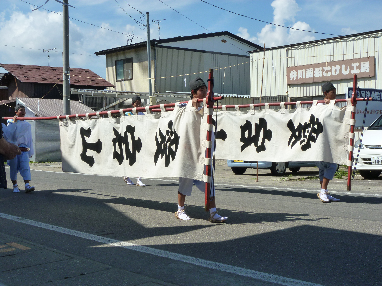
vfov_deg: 30.3
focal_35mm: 48
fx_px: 530
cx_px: 191
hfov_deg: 39.7
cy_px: 143
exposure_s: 1/400
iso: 125
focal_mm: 8.5
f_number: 5.6
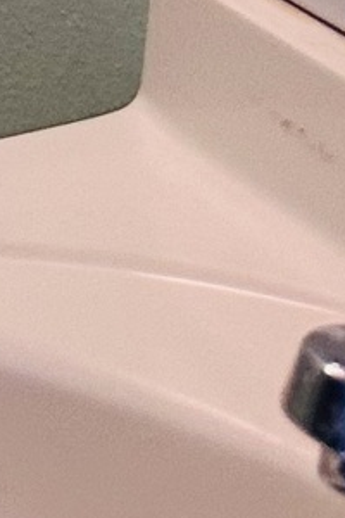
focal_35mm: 192
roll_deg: -0.2
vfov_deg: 8.6
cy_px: -1114
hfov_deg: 6.0
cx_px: -1019
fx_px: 2760
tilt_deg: -3.4
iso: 200
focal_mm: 6.86
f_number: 1.78
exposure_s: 1/60
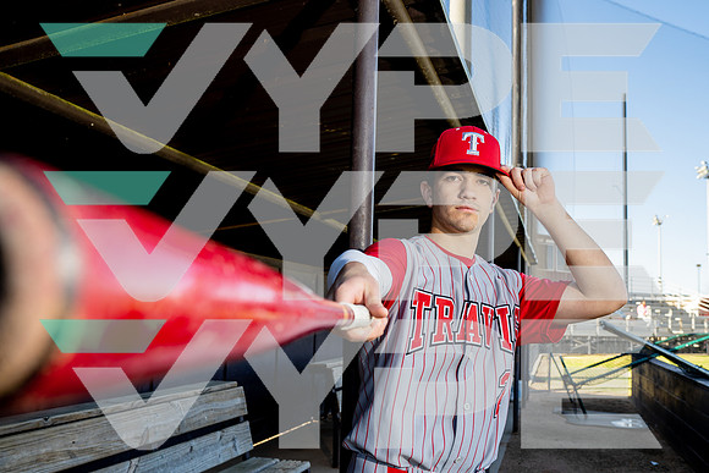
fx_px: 689
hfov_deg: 54.4
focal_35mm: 35
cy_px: 236
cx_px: 354
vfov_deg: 37.9
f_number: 5.6
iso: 200
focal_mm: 35
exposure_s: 1/250
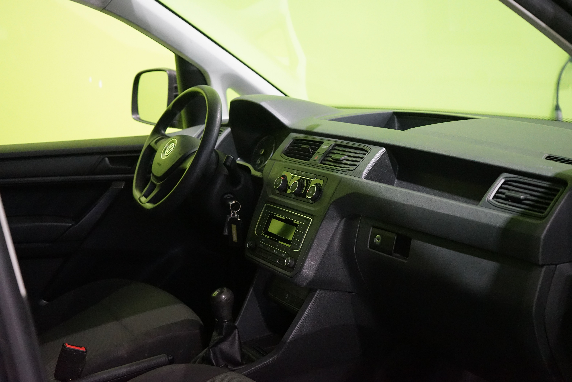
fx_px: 683
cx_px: 286
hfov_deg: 45.4
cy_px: 191
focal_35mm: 43
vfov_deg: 31.2
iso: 6400
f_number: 4.5
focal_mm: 43
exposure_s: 1/100
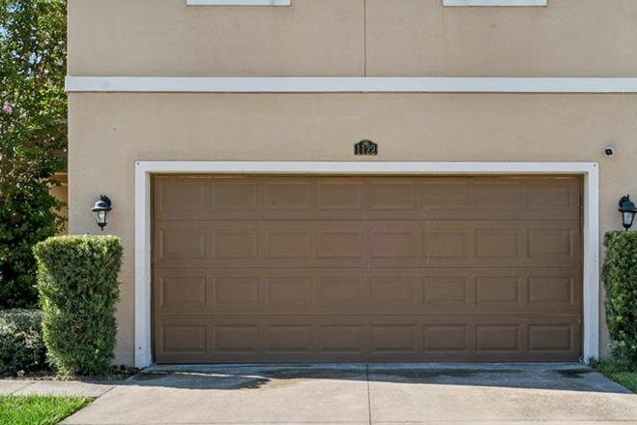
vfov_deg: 26.4
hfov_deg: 38.8
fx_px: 902
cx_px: 370
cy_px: 261
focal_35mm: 51
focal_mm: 21
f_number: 20
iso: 100
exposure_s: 1/25
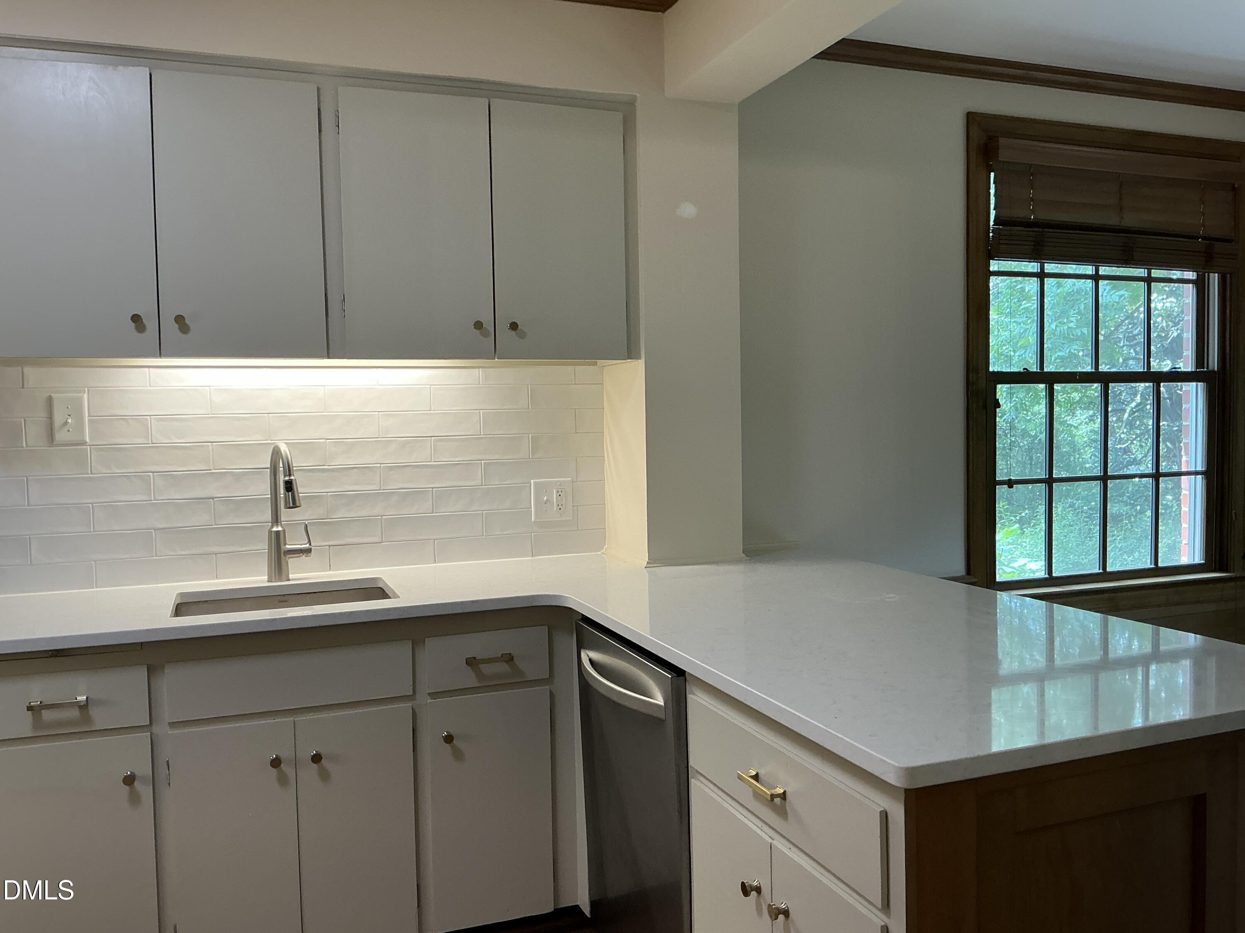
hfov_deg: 63.4
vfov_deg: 49.7
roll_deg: +1.1
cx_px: 622
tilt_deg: -2.9
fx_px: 1007
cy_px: 466
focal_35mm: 28
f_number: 1.8
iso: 50
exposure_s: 1/60
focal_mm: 3
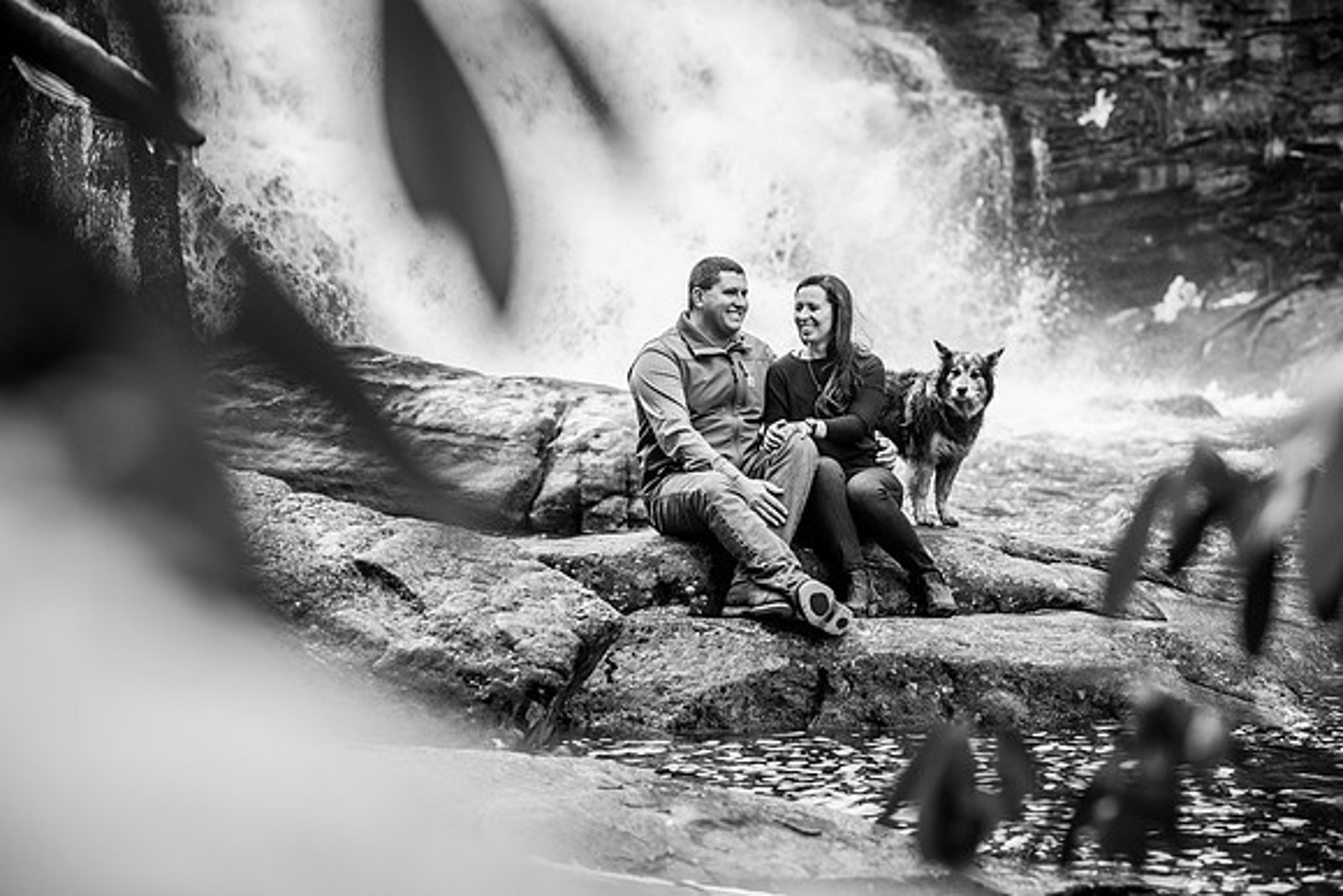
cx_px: 672
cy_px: 448
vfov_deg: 16.1
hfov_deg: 23.9
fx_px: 3172
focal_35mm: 85
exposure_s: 1/320
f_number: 2.8
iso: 800
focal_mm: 85
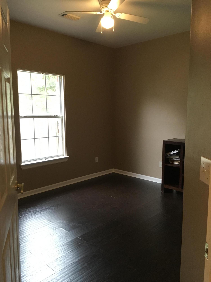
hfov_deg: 48.2
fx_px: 236
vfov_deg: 61.7
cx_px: 106
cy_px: 141
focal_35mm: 29
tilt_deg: -7.1
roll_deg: +0.4
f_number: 2.2
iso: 160
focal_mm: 4.15
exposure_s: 1/30
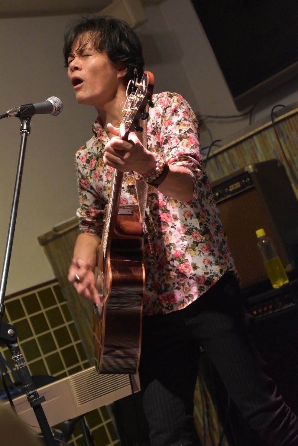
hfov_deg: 15.7
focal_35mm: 87
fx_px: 1078
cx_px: 149
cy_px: 223
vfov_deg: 23.4
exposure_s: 1/60
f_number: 5
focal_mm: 58
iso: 2500
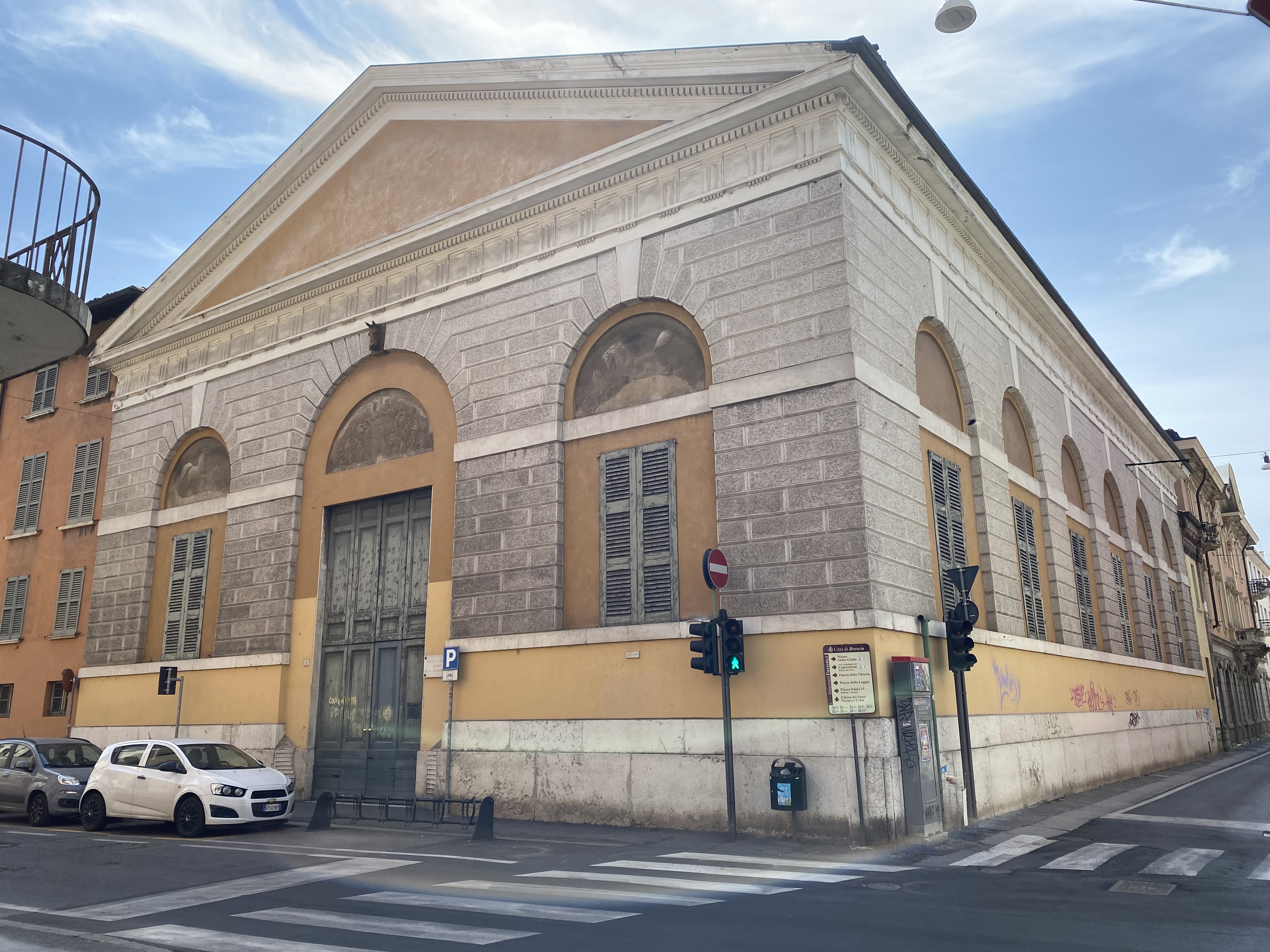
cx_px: 635
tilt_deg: +13.8
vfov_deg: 53.1
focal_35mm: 26
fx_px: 954
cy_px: 476
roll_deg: +0.1
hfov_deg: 67.3
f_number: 1.8
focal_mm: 4.25
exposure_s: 1/1754
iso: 32
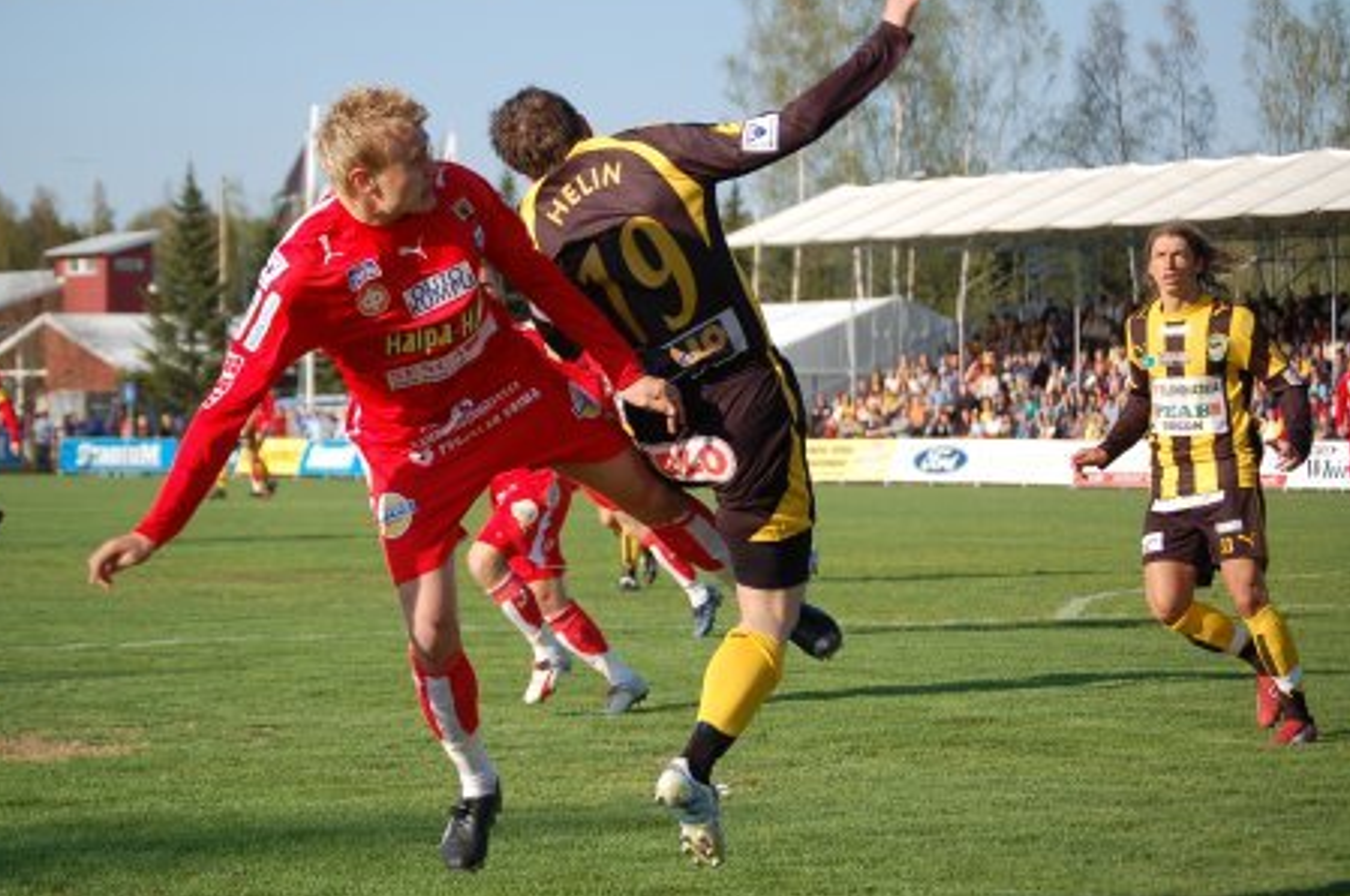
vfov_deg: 11.7
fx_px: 4381
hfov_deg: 17.5
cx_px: 613
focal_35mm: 117
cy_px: 409
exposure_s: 1/1000
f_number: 4.5
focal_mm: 70
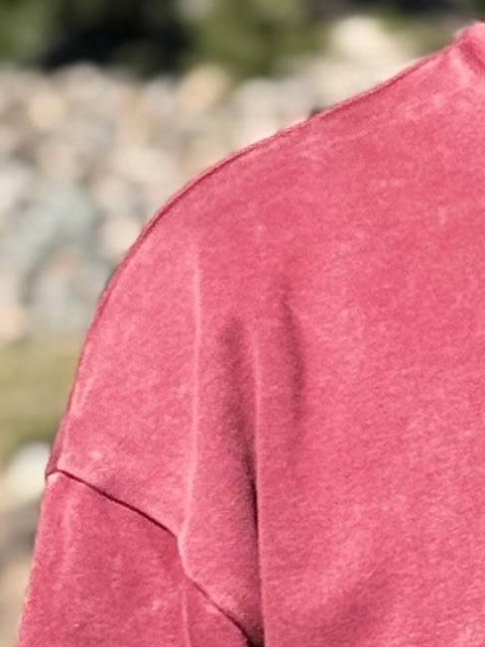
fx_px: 5548
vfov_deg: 6.5
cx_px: 667
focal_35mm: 297
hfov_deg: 5.0
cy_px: -515
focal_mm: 6.76
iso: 80
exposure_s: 1/2865
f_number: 1.78
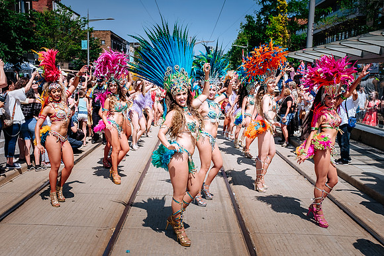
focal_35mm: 35
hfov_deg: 54.0
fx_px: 376
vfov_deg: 37.6
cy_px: 144
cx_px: 178
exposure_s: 1/1600
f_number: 4
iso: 200
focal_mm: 19.4
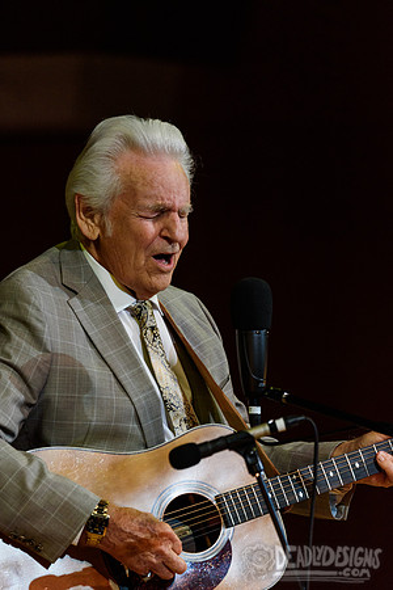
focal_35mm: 420
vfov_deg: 4.9
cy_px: 295
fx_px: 6877
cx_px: 196
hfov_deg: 3.3
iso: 2500
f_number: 6
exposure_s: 1/640
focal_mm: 420
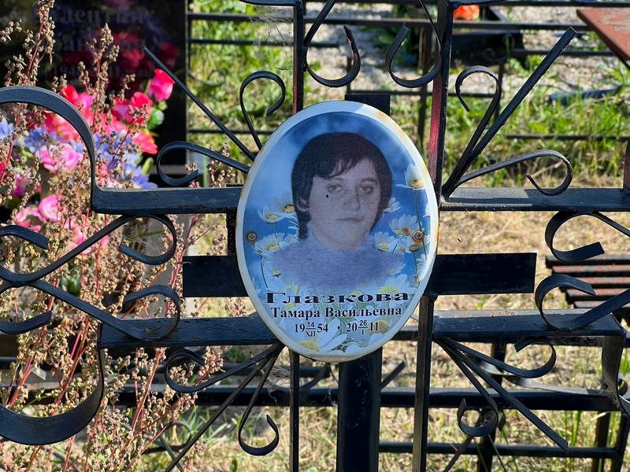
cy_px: 236
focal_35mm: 77
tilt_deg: -20.2
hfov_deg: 25.3
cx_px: 315
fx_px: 1401
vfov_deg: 19.1
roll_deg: -2.3
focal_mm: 9
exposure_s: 1/203
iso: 32
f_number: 2.8
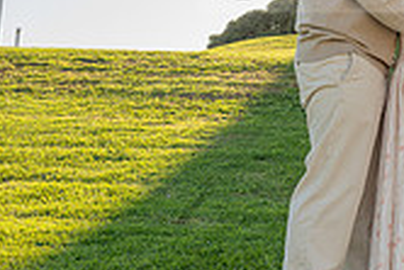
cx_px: 409
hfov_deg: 23.1
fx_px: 943
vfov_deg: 15.7
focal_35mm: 84
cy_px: -45
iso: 200
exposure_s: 1/200
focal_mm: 24
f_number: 9
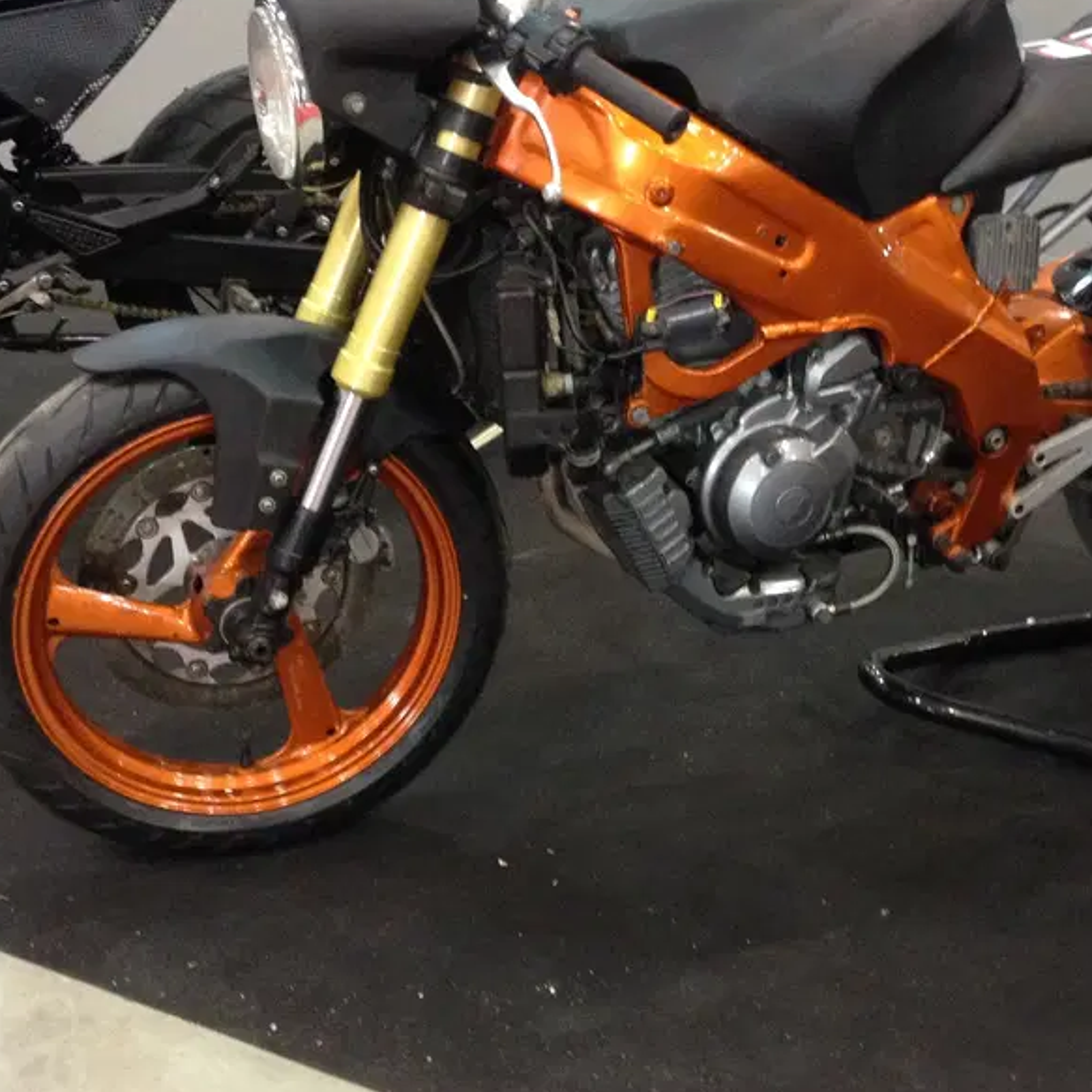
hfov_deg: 28.5
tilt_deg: -20.1
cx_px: 708
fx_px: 2141
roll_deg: -1.9
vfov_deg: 28.6
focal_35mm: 60
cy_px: 455
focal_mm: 4.12
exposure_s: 1/17
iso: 320
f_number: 2.4
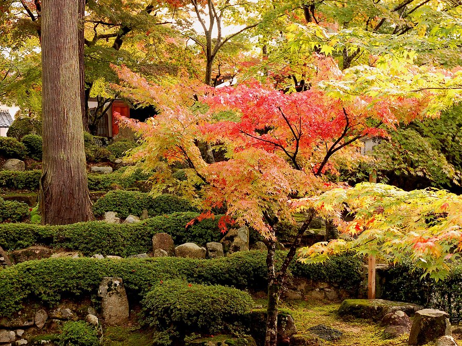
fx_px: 827
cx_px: 246
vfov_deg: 23.7
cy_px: 173
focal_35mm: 62
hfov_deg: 31.2
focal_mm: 38
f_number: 4.2
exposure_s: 1/60
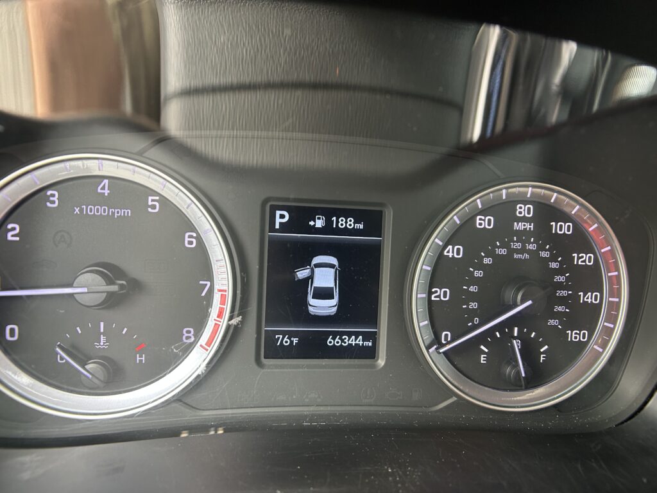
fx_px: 493
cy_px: 246
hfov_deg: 67.3
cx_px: 328
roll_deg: -2.9
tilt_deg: -21.5
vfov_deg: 53.1
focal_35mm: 26
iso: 125
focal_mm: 5.7
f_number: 1.5
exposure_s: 1/60
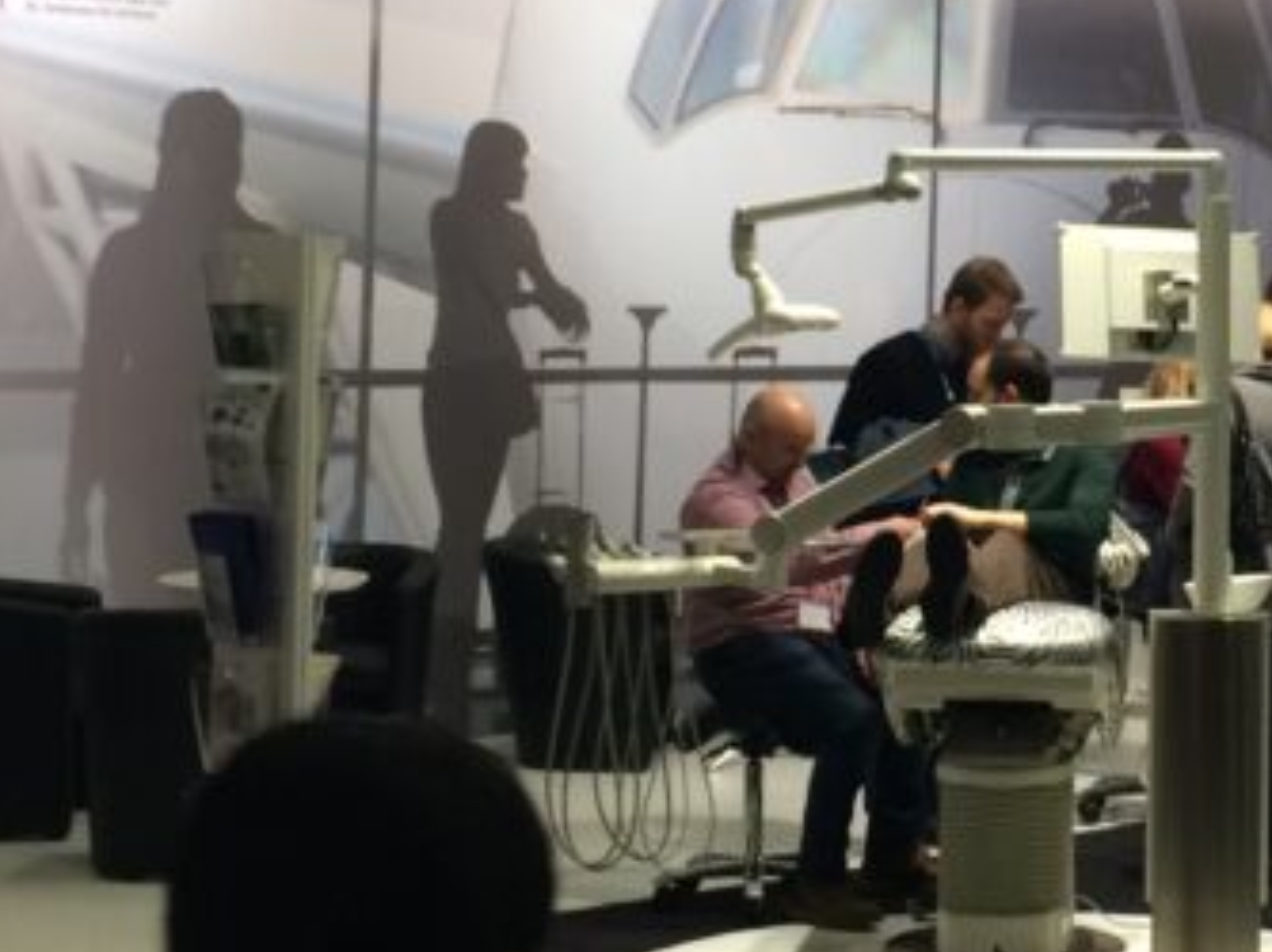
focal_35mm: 89
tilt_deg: +2.5
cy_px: 221
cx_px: 1272
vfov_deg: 16.5
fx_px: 3268
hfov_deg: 21.3
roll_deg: +0.9
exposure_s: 1/33
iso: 32
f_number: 2.2
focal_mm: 4.15
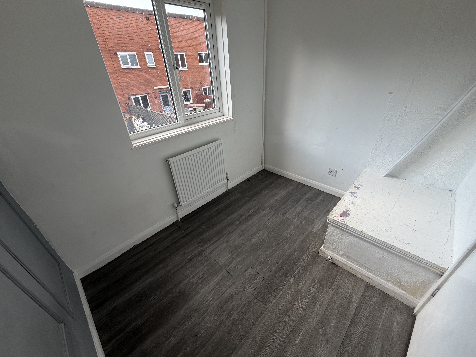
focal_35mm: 14
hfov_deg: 102.1
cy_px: 178
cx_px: 238
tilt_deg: -29.4
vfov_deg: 85.7
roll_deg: +4.5
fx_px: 193
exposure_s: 1/121
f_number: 2.2
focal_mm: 2.22
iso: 50
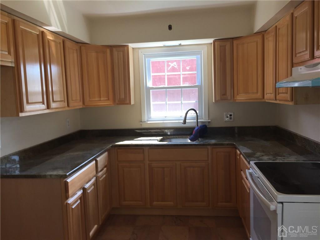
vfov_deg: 48.2
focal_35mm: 29
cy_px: 120
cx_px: 160
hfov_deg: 61.7
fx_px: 268
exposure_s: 1/60
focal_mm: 4.15
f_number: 2.2
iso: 32
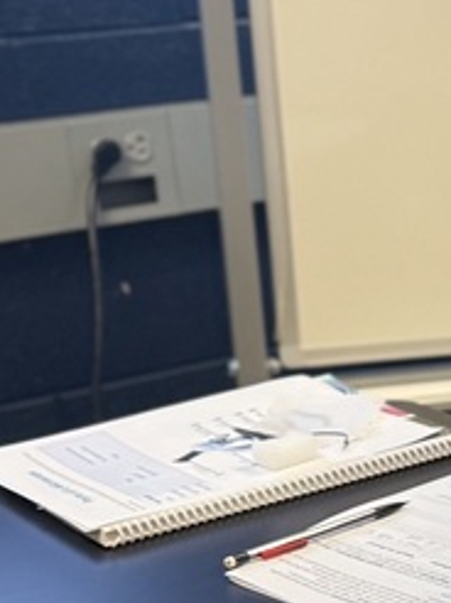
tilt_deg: -18.4
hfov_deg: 13.1
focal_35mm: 100
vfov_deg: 19.6
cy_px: 392
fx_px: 1740
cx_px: 858
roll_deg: +1.0
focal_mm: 6.76
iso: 160
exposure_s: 1/120
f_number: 1.78
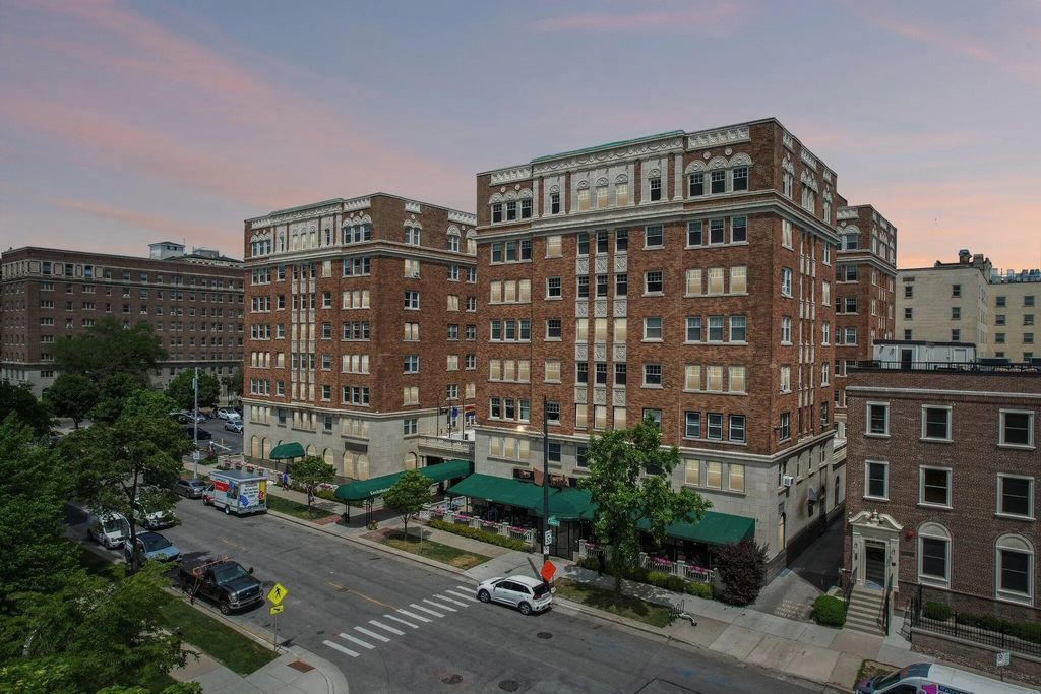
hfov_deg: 78.6
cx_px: 520
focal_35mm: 22
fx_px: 636
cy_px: 347
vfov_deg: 57.2
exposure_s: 1/1600
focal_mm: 8.38
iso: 100
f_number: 2.8
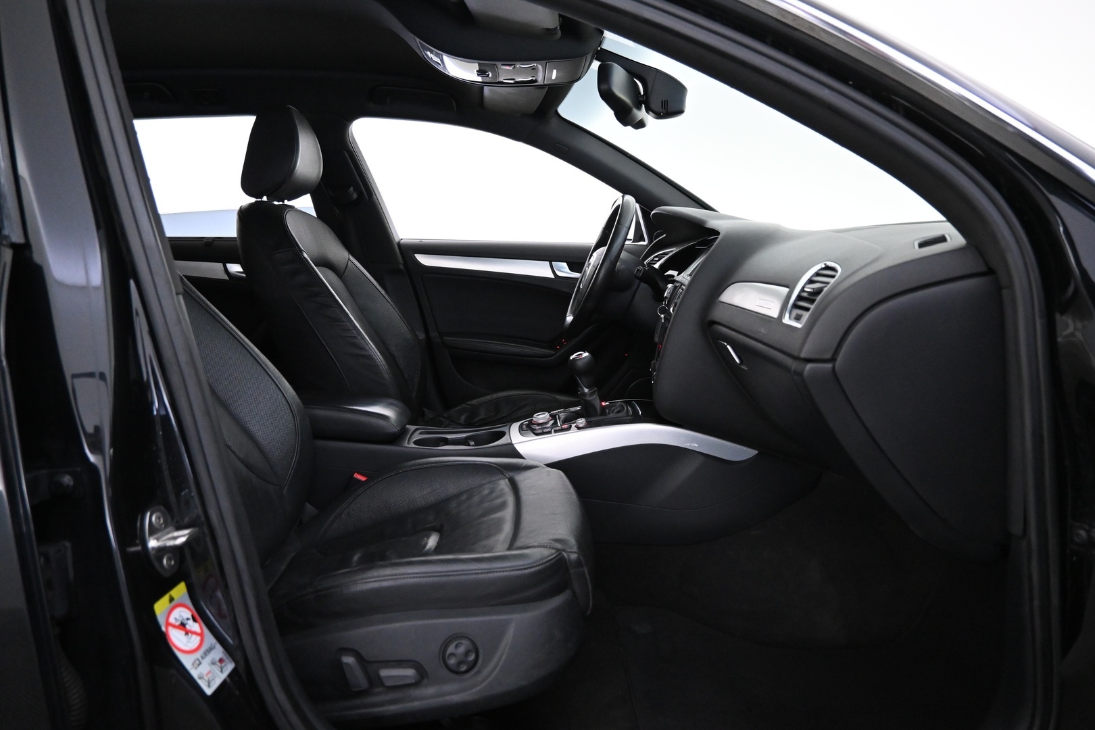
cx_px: 548
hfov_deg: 73.7
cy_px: 365
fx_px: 730
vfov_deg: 53.1
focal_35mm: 24
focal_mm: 16
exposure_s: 1/25
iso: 3200
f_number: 3.5
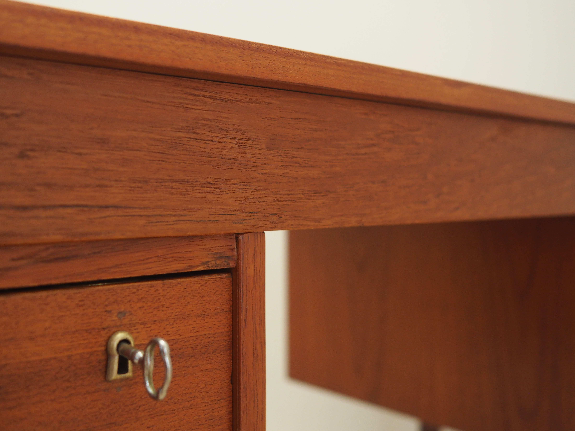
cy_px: 223
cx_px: 256
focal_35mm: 39
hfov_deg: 47.8
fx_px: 648
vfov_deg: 36.8
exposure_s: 1/60
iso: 640
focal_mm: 17
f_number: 2.2
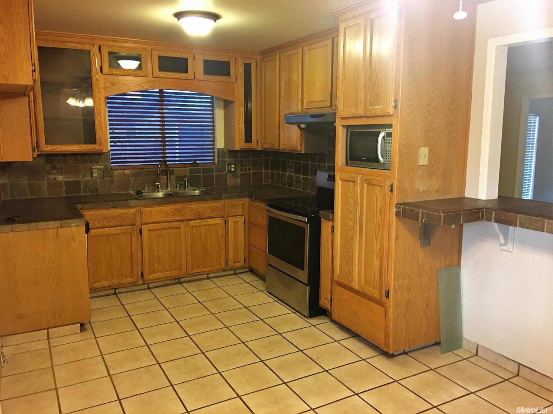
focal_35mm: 29
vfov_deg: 48.2
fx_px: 463
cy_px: 207
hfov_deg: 61.7
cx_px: 276
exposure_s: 1/15
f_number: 2.2
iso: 80
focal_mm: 4.15
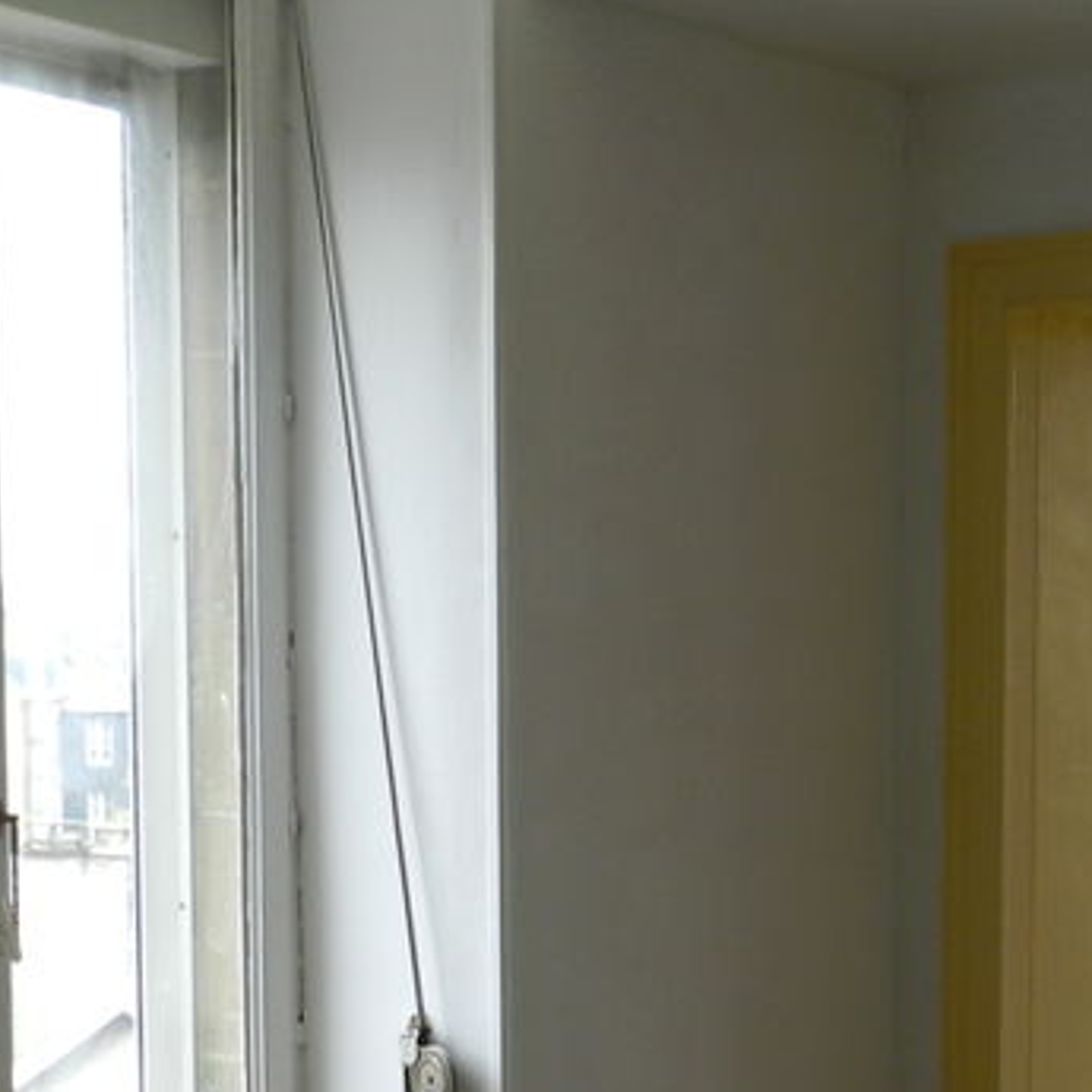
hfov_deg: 20.5
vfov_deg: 20.7
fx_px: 2927
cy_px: 1000
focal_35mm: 82
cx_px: 1070
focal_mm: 5.6
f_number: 3.7
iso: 160
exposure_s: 1/40
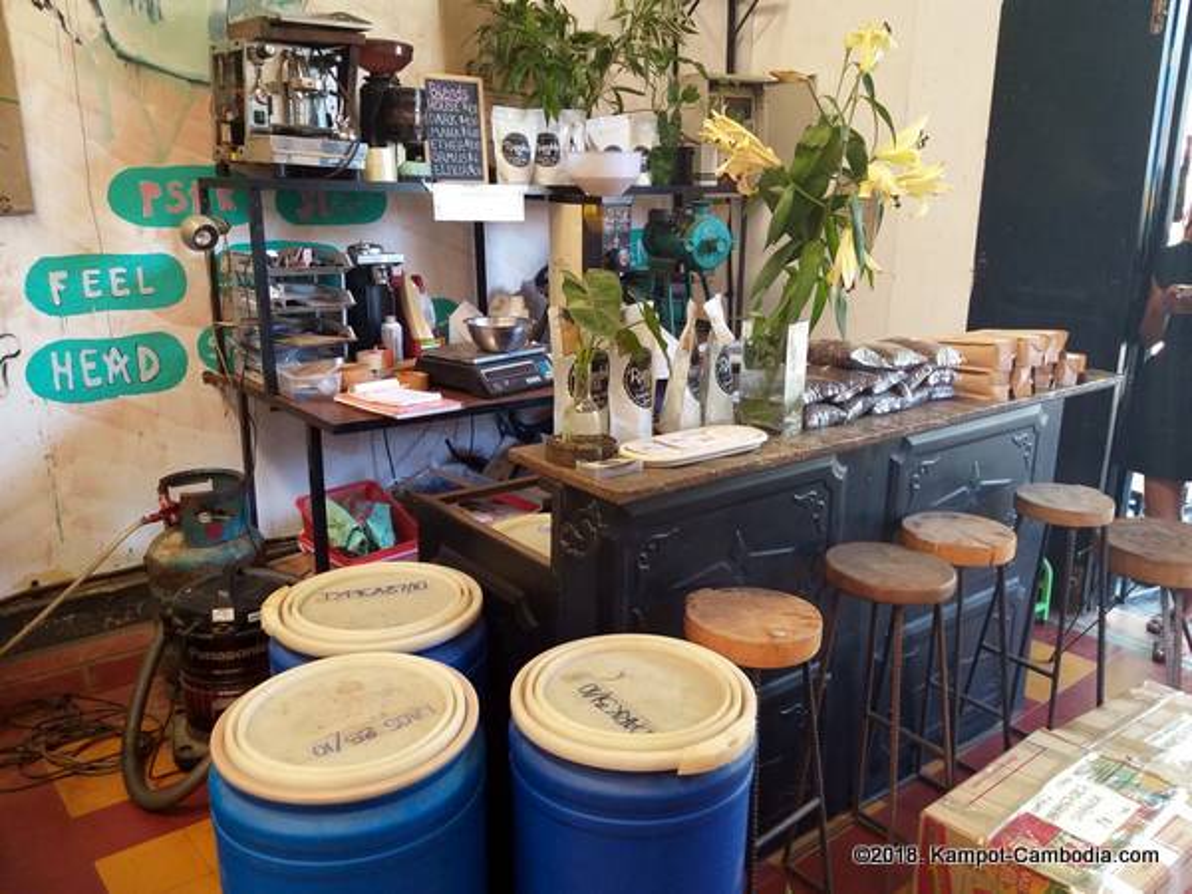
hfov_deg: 67.3
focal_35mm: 26
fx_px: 895
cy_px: 447
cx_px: 596
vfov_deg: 53.1
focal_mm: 3.93
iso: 160
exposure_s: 1/50
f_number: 1.7
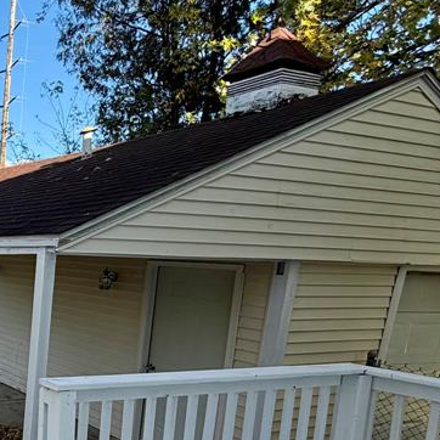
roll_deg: -1.6
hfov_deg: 33.8
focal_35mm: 35
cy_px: 316
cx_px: -135
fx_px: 503
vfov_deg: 46.0
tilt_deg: -8.2
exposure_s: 1/625
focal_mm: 2.22
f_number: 2.2
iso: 40
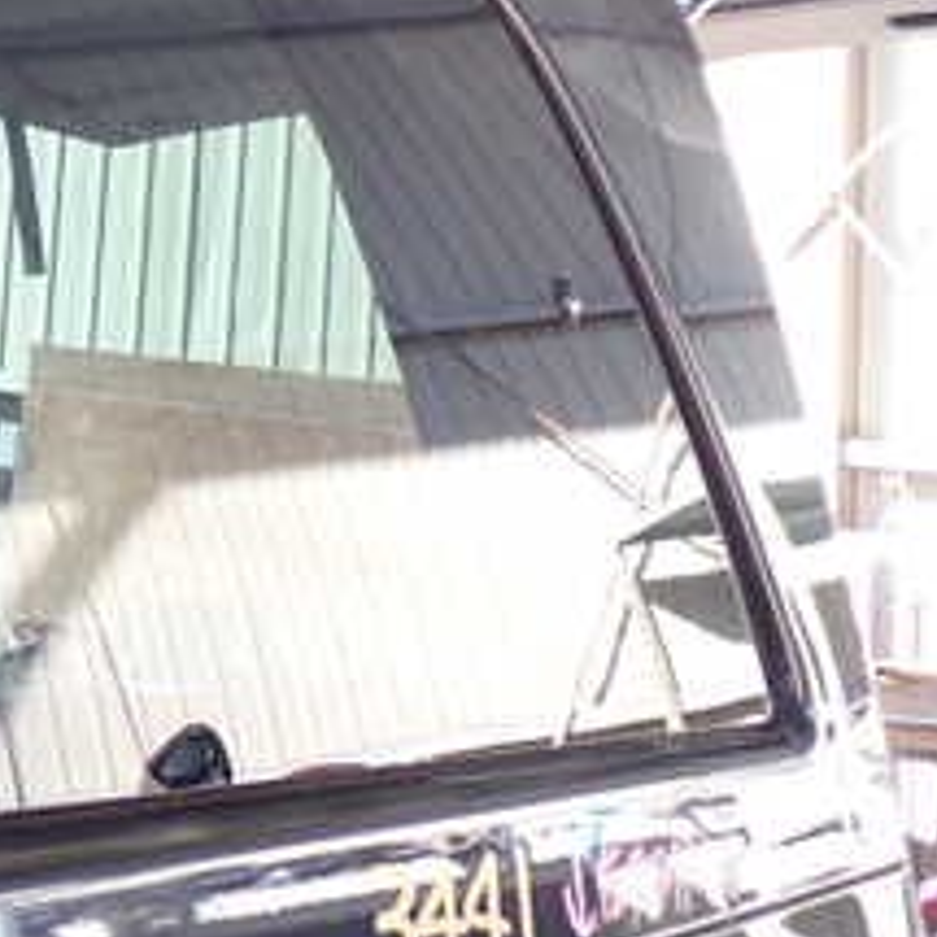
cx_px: -248
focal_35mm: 74
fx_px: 2266
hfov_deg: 21.4
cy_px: 126
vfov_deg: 22.9
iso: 100
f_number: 2.3
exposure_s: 1/80
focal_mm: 5.4
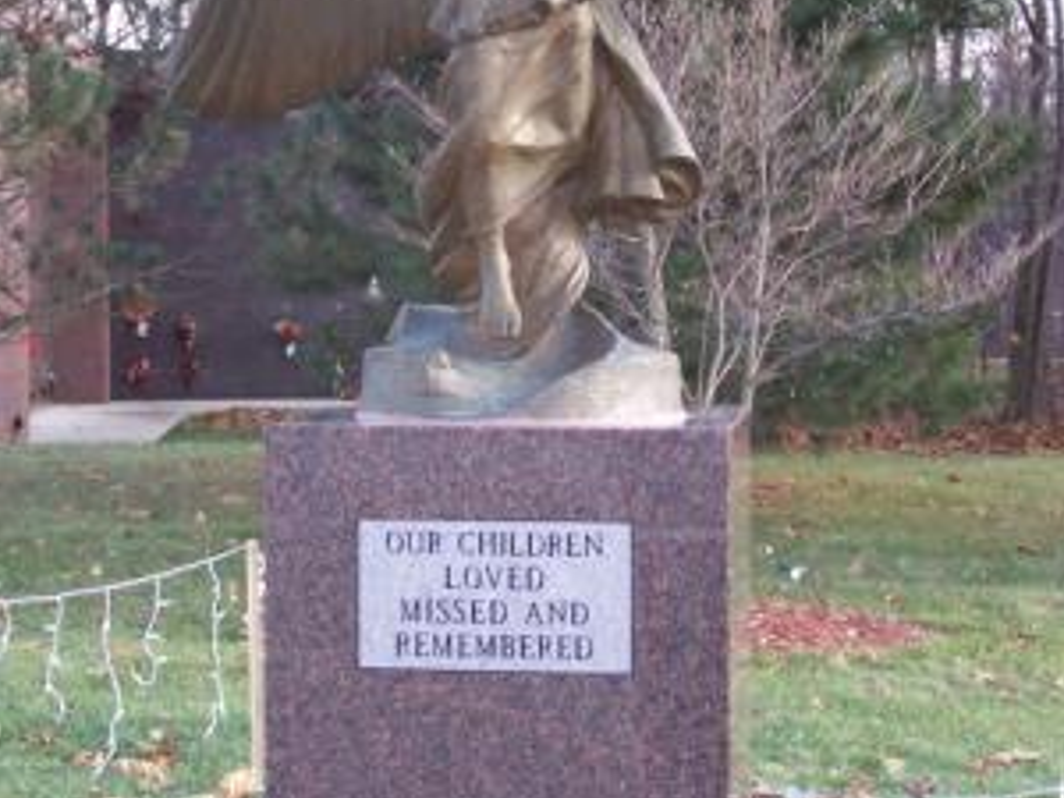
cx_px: 479
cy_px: 199
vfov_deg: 16.7
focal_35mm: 88
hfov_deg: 22.2
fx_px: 2705
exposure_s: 1/90
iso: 80
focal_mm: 9.8
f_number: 3.1
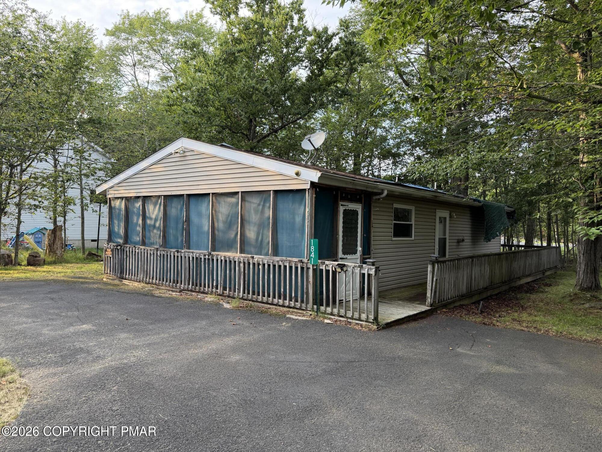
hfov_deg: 71.6
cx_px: 301
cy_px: 226
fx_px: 417
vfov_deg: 56.8
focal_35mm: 24
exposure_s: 1/163
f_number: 1.78
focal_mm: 6.76
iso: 64
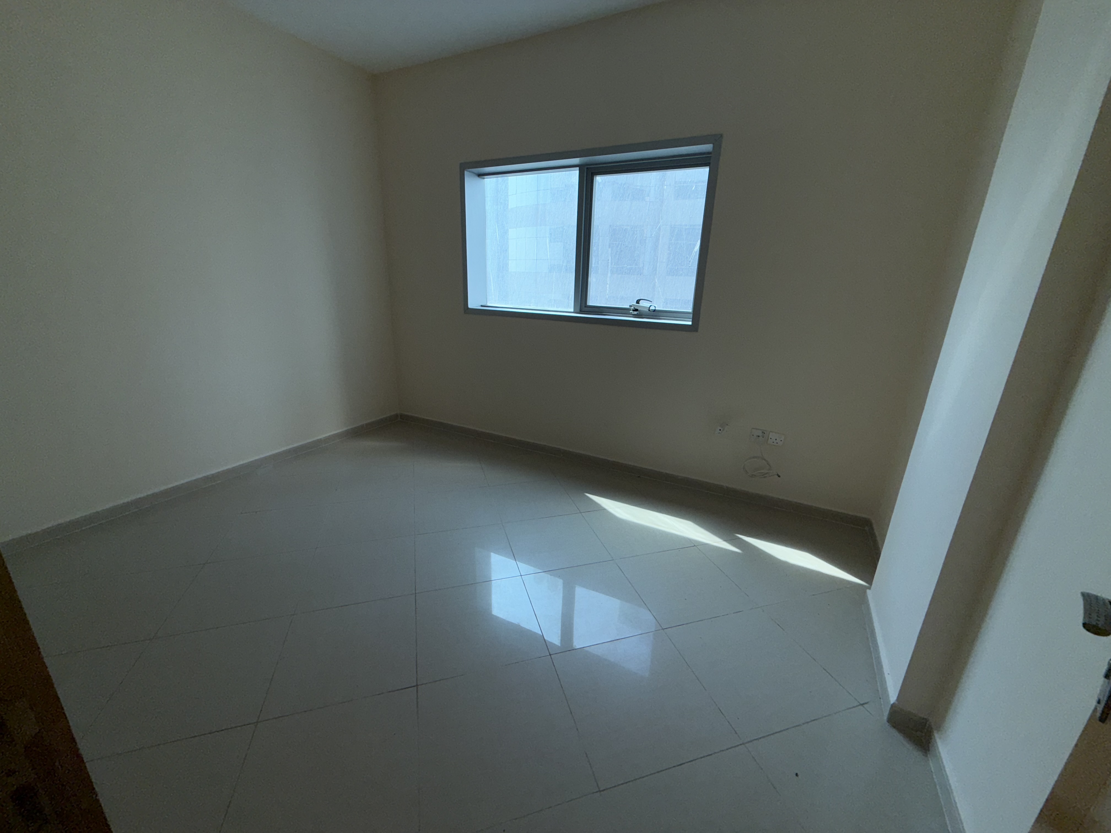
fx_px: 449
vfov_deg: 85.7
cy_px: 416
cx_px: 556
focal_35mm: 14
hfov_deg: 102.1
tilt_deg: -17.5
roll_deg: -1.5
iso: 16
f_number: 2.2
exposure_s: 1/154
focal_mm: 2.22
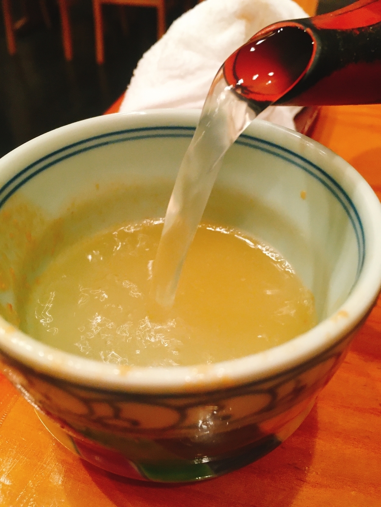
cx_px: 190
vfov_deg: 61.7
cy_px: 254
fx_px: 426
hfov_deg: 48.2
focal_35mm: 29
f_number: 2.2
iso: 200
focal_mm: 4.15
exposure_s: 1/24
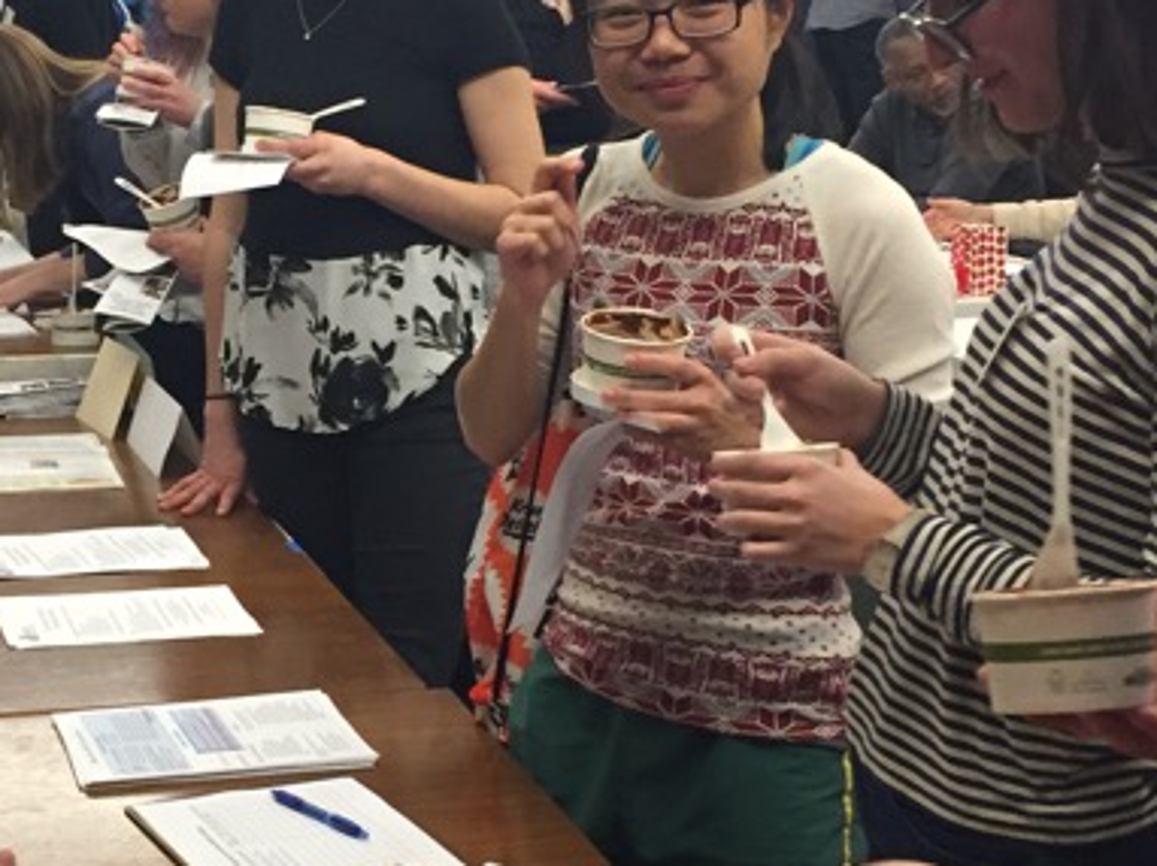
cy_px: 548
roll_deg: -0.2
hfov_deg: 25.2
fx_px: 2539
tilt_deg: -14.2
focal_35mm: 76
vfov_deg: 19.3
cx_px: 218
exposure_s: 1/30
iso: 125
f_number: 2.2
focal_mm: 4.15
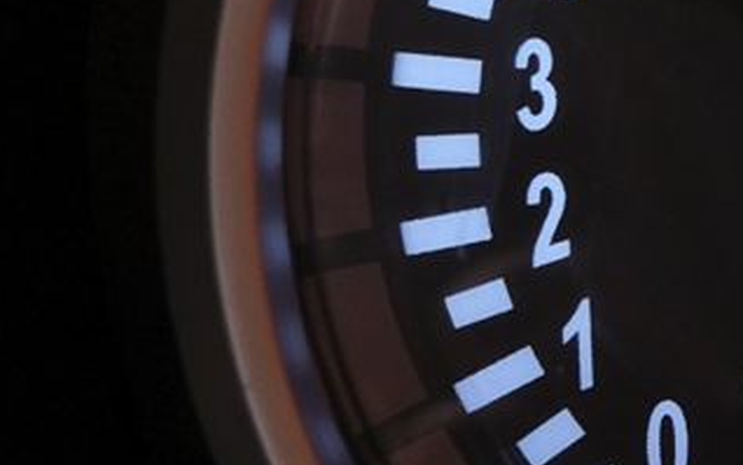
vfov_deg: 5.5
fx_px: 4780
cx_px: 1072
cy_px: -57
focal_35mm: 236
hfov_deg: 8.7
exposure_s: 1/100
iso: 1250
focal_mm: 30.8
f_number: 4
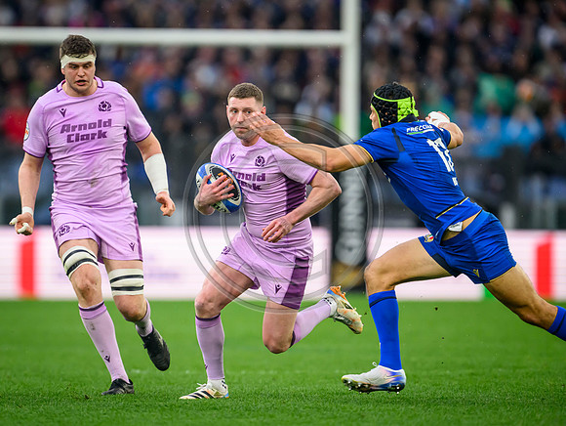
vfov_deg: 2.3
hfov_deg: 3.0
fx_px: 10738
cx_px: 255
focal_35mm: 656
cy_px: 229
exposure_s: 1/1600
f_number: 4
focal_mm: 560
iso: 3200
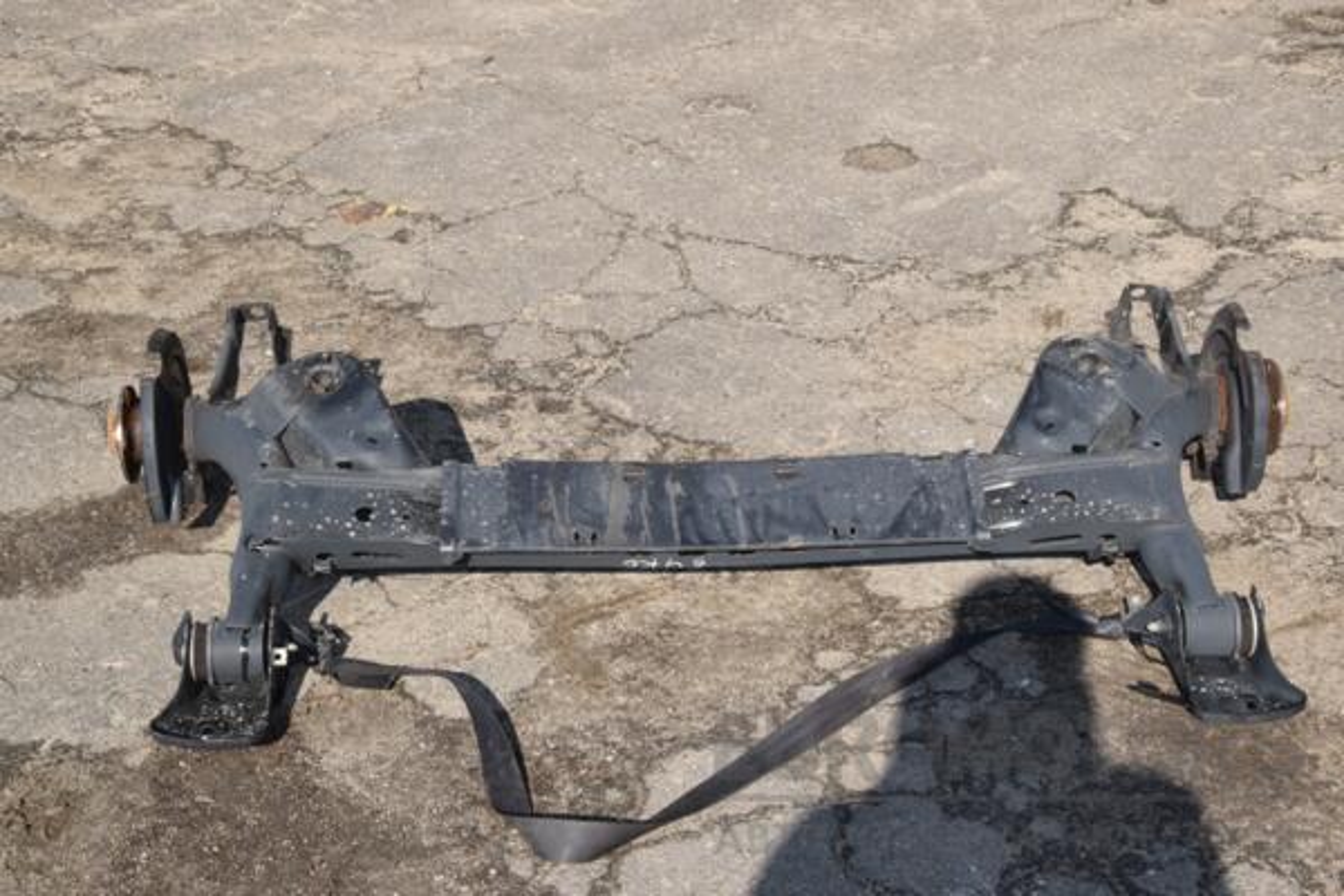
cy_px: 448
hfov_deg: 33.4
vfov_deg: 22.6
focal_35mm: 60
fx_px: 2240
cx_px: 672
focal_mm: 40
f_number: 25
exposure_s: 1/200
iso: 800
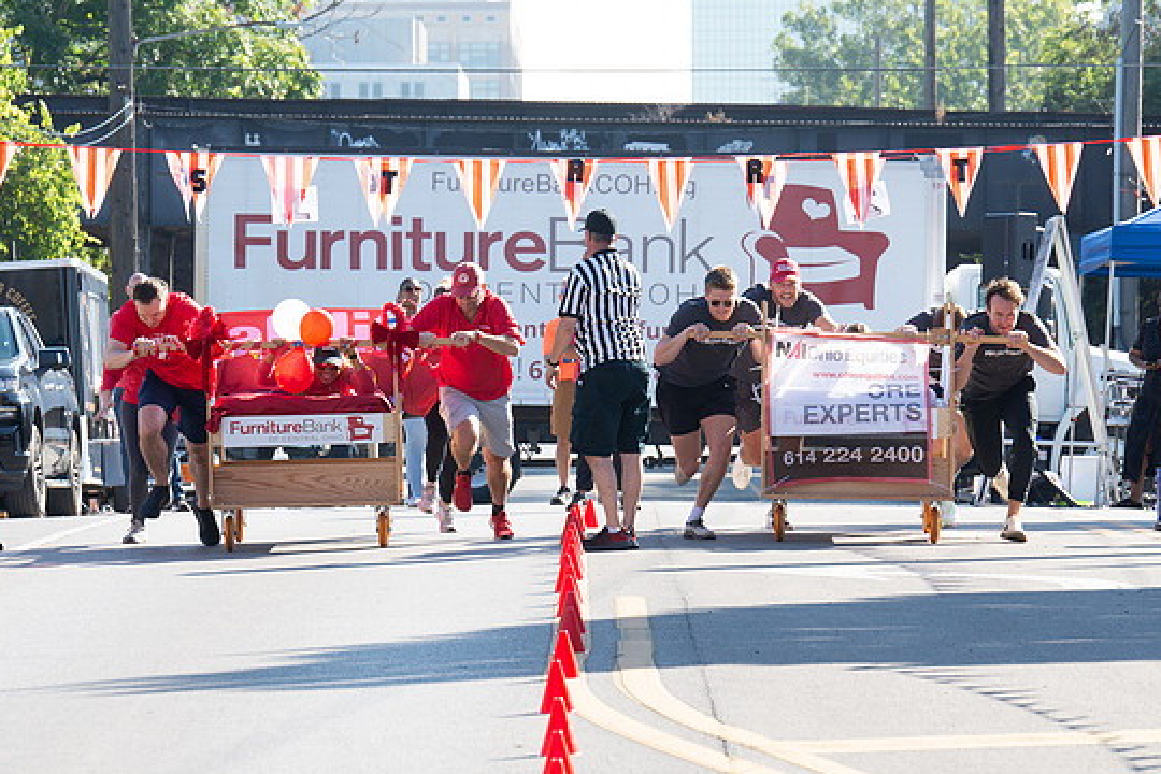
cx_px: 575
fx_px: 7901
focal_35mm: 245
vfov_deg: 5.6
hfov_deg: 8.4
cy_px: 382
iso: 200
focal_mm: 155
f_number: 7.1
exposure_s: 1/200
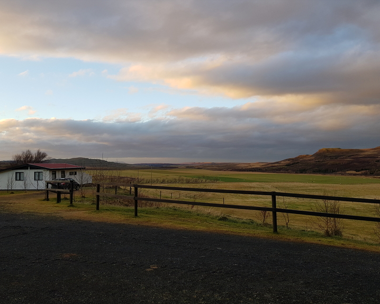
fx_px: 315
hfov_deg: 62.2
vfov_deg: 51.5
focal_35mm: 28
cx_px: 187
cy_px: 156
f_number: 1.7
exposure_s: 1/306
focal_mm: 4.2
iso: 40
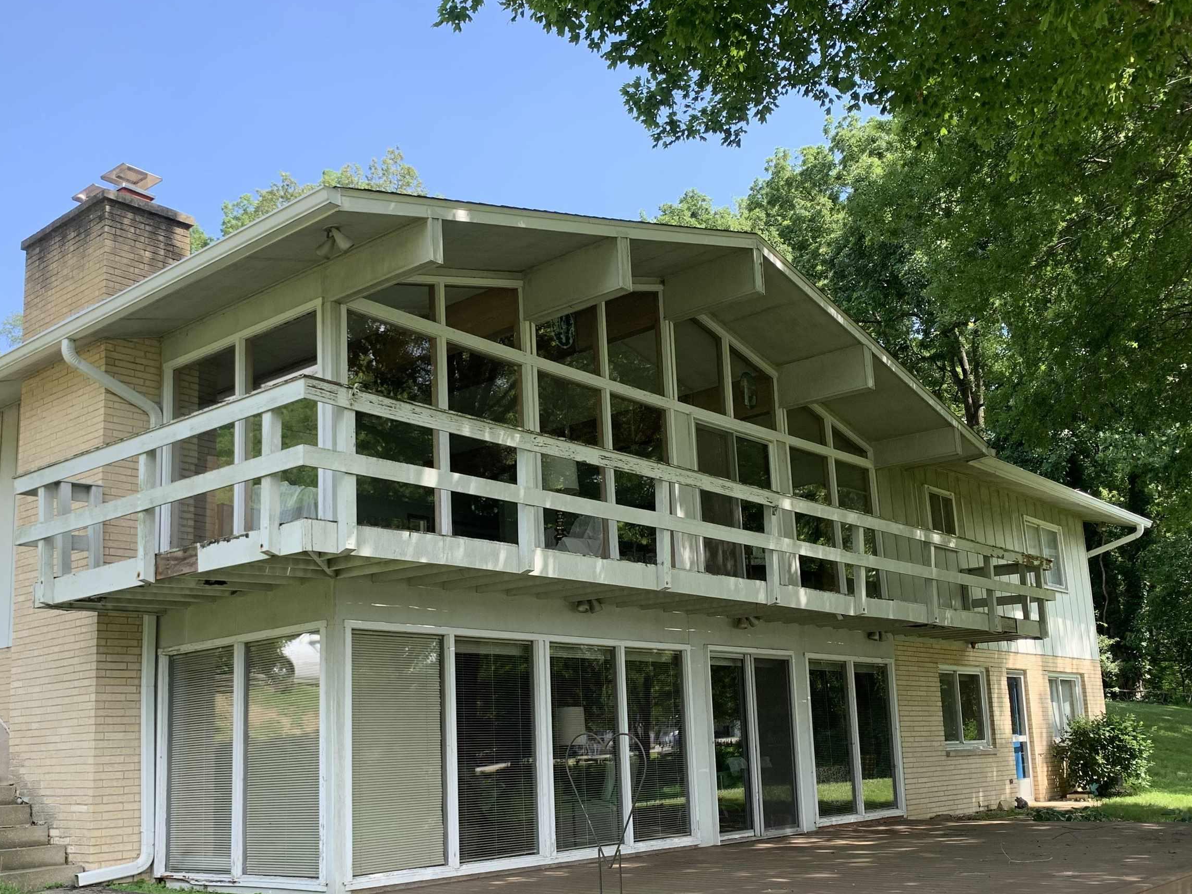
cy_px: 521
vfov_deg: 40.6
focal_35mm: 35
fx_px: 1205
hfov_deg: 52.6
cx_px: 547
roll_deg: +1.9
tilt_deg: +12.0
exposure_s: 1/631
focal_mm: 4.25
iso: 25
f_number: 1.8
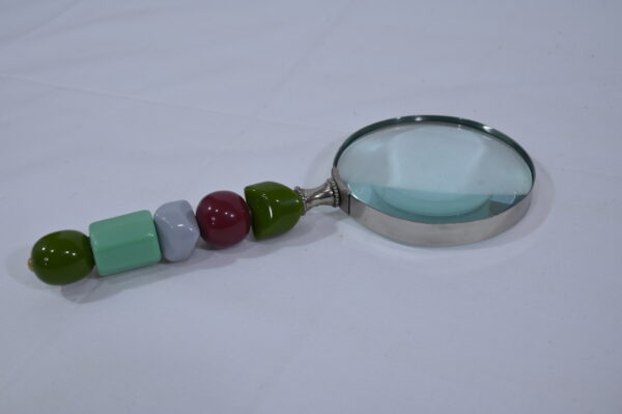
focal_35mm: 43
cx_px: 311
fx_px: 742
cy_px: 207
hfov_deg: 45.5
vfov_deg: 31.1
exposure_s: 1/125
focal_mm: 43
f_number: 10
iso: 640
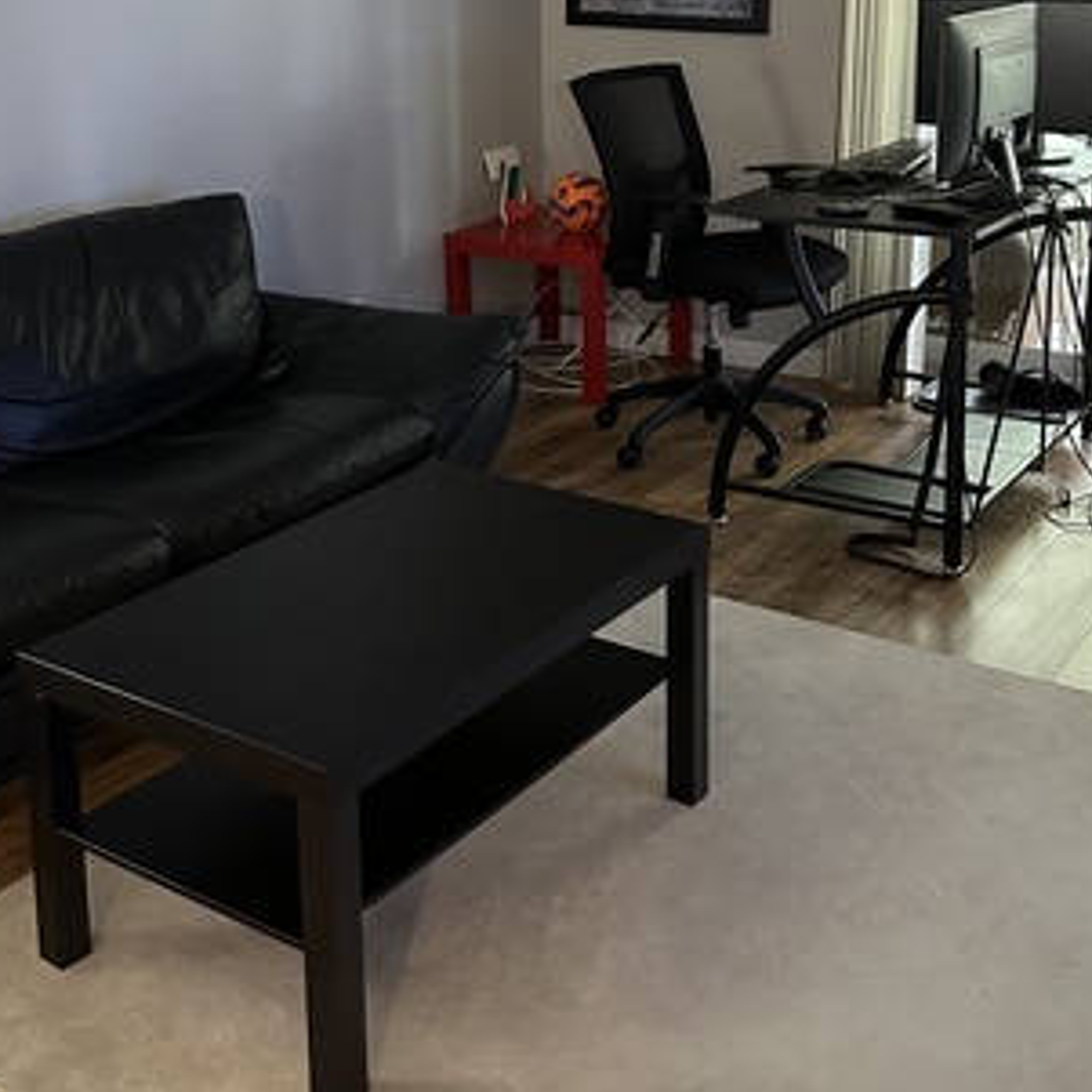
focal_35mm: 47
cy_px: 249
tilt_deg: -11.3
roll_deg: +1.5
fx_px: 1677
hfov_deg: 36.0
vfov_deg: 35.1
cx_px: 479
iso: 800
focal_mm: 6.86
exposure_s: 1/40
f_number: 1.78
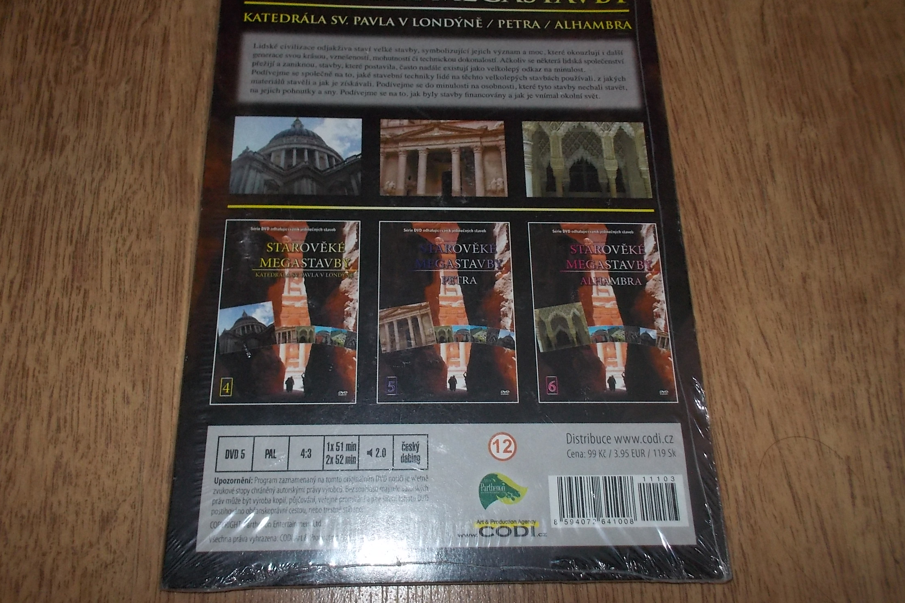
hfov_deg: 60.3
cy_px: 290
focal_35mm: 31
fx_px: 779
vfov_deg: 42.3
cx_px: 450
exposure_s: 1/30
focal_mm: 4.1
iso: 200
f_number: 3.3
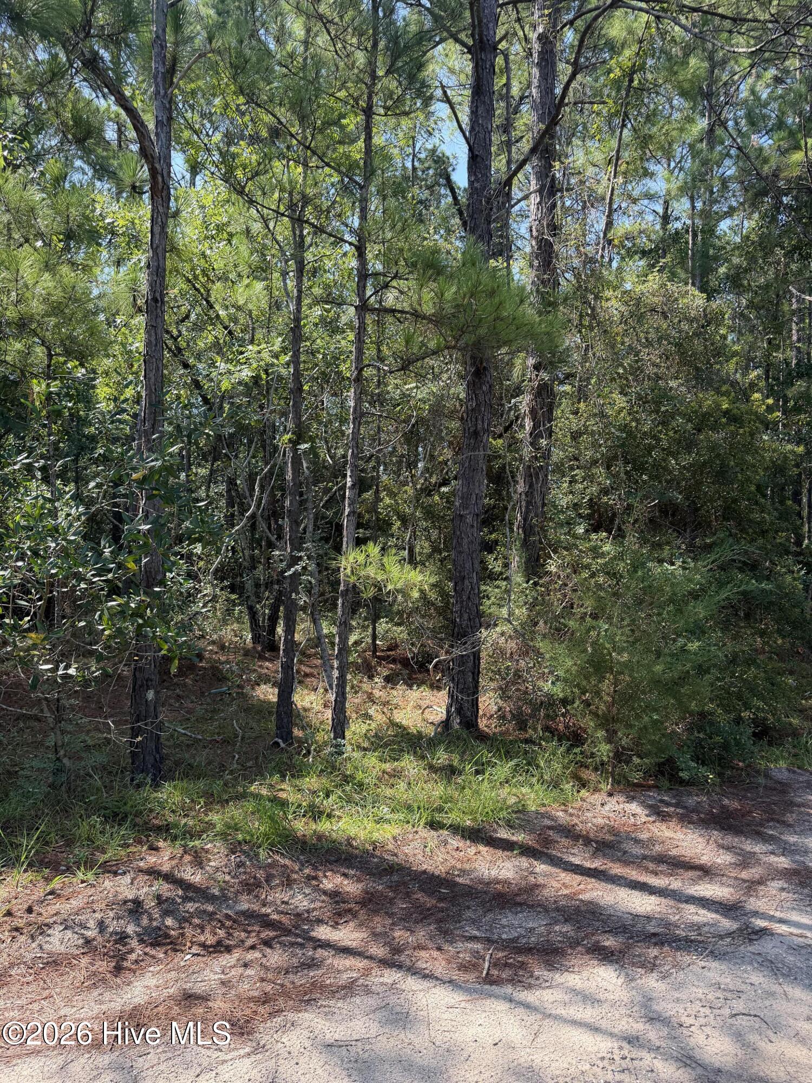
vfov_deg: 71.6
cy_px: 542
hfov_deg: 56.8
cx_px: 406
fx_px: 751
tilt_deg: -0.6
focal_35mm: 24
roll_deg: +3.3
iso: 100
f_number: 1.78
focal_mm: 6.76
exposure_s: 1/1046
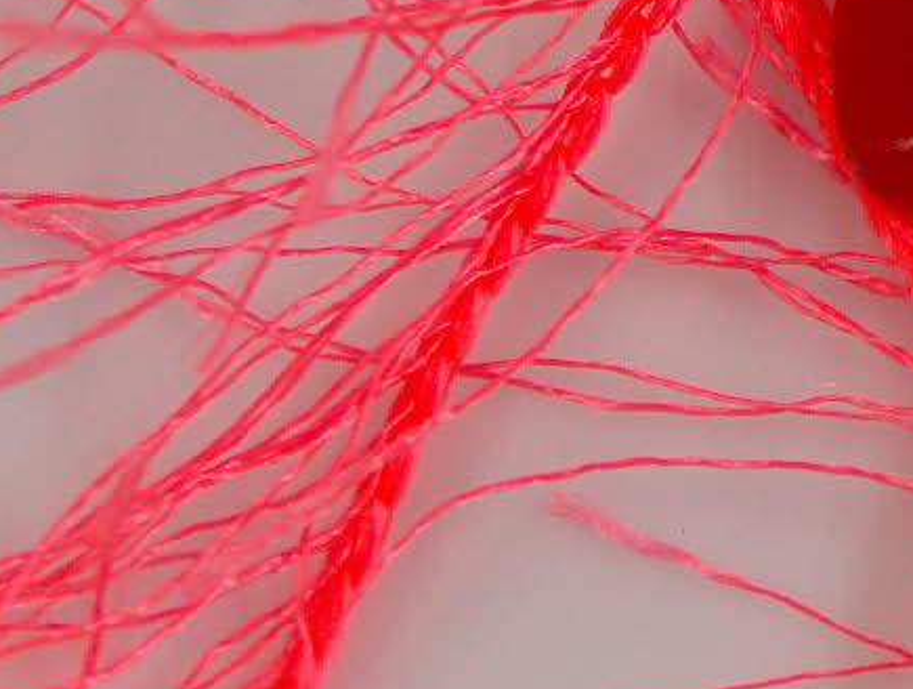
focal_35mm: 250
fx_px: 6607
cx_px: 1222
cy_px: -317
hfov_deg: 7.8
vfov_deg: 5.9
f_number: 2.9
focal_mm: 17.25
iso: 200
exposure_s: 1/14.7
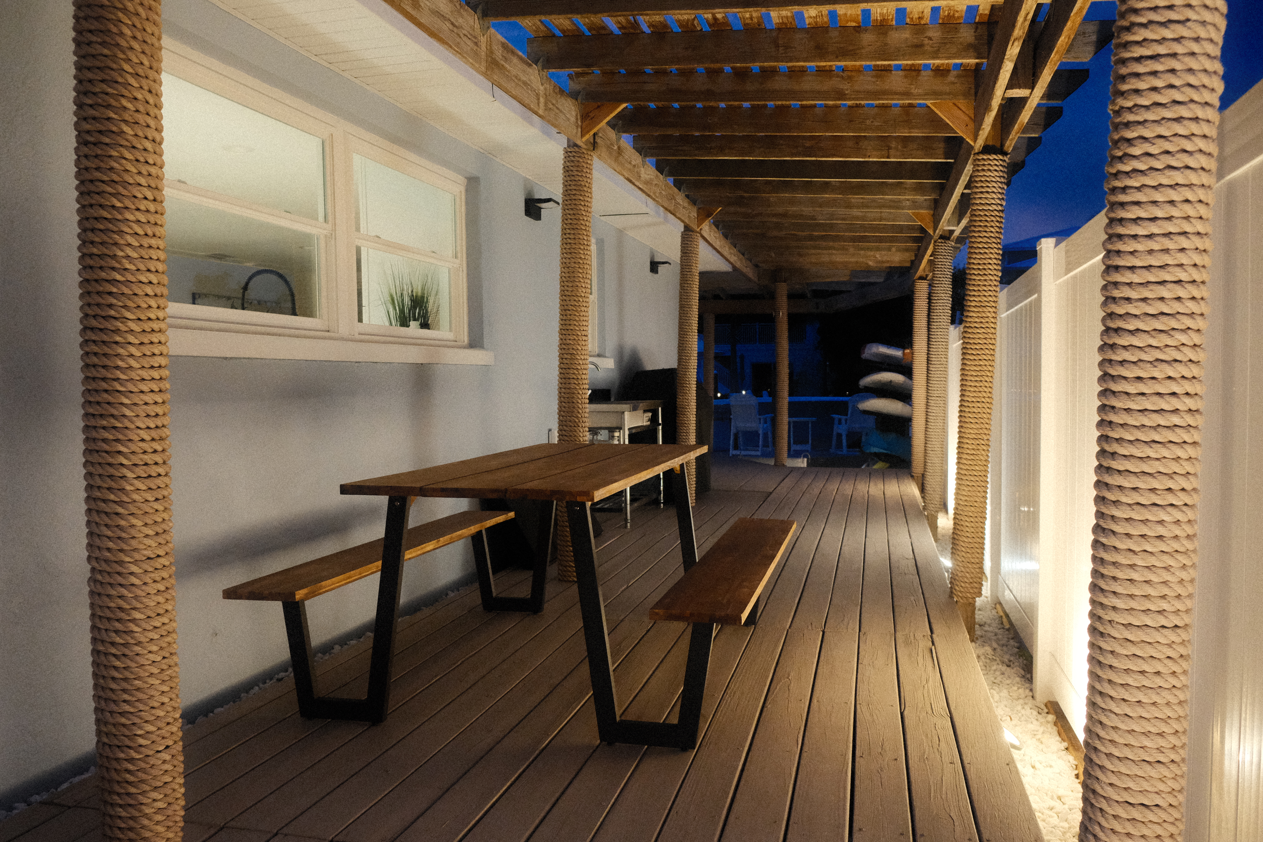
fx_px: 947
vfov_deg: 47.9
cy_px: 421
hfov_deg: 67.4
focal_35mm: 27
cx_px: 632
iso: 8000
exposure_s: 1/30
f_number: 4
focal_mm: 18
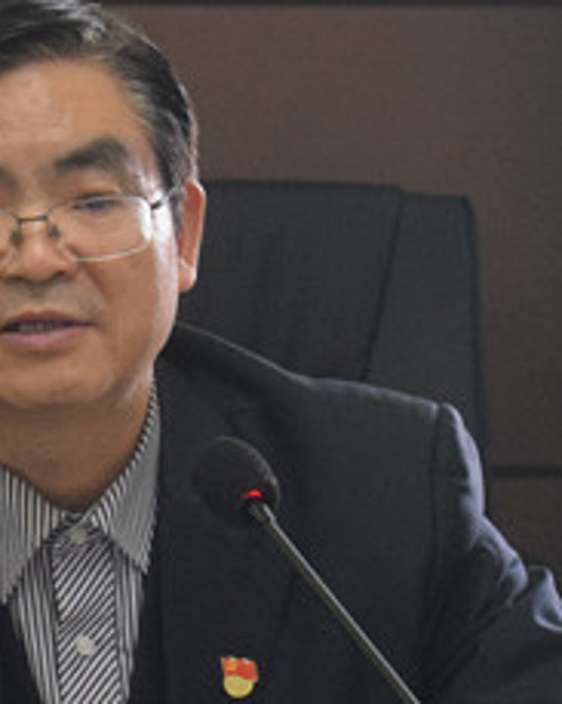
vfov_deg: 8.2
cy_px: 518
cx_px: 3
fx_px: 4910
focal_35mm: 236
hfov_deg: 6.5
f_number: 5.3
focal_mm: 48
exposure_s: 1/80
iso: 3200
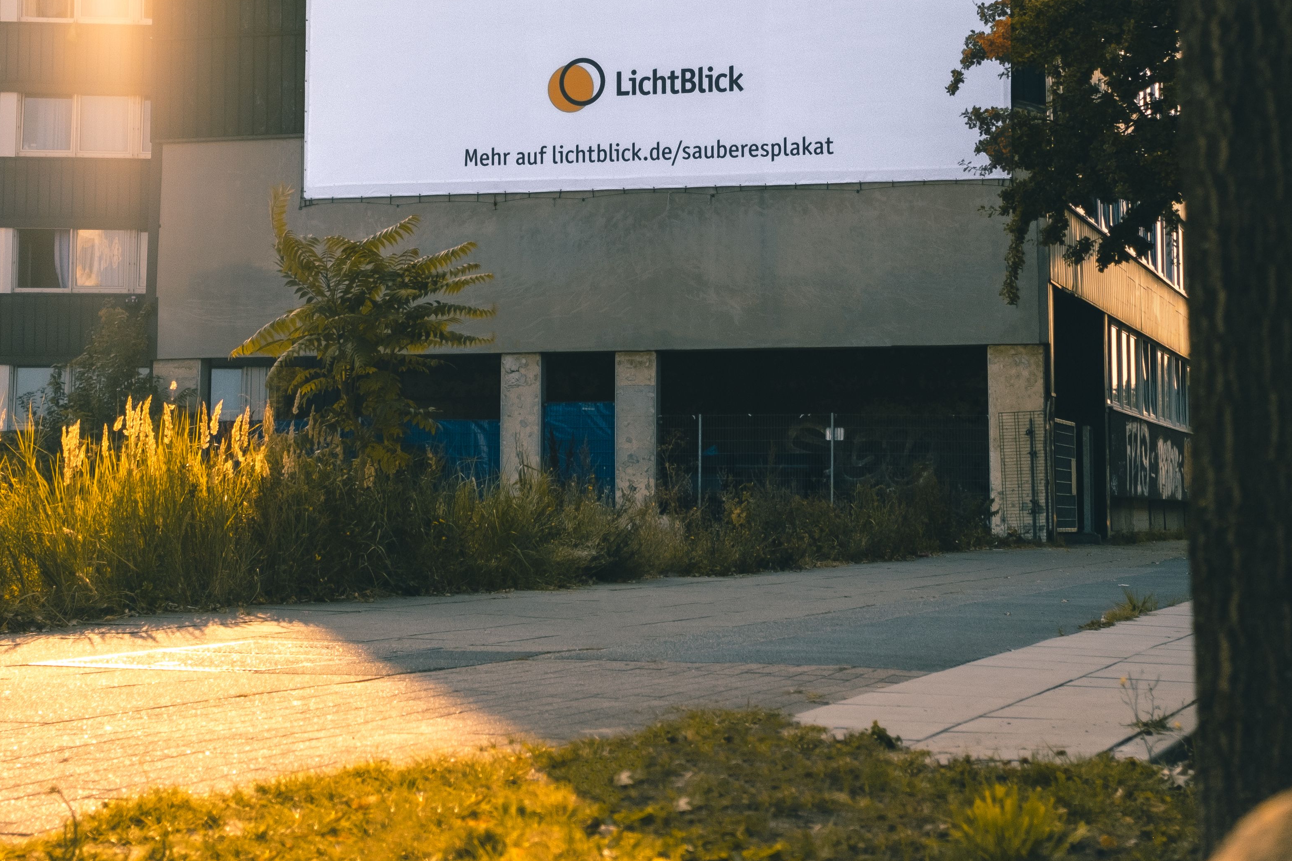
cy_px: 81
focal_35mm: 70
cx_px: 654
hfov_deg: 28.8
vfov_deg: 19.1
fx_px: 2512
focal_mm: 23
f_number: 2
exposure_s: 1/4000
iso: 250
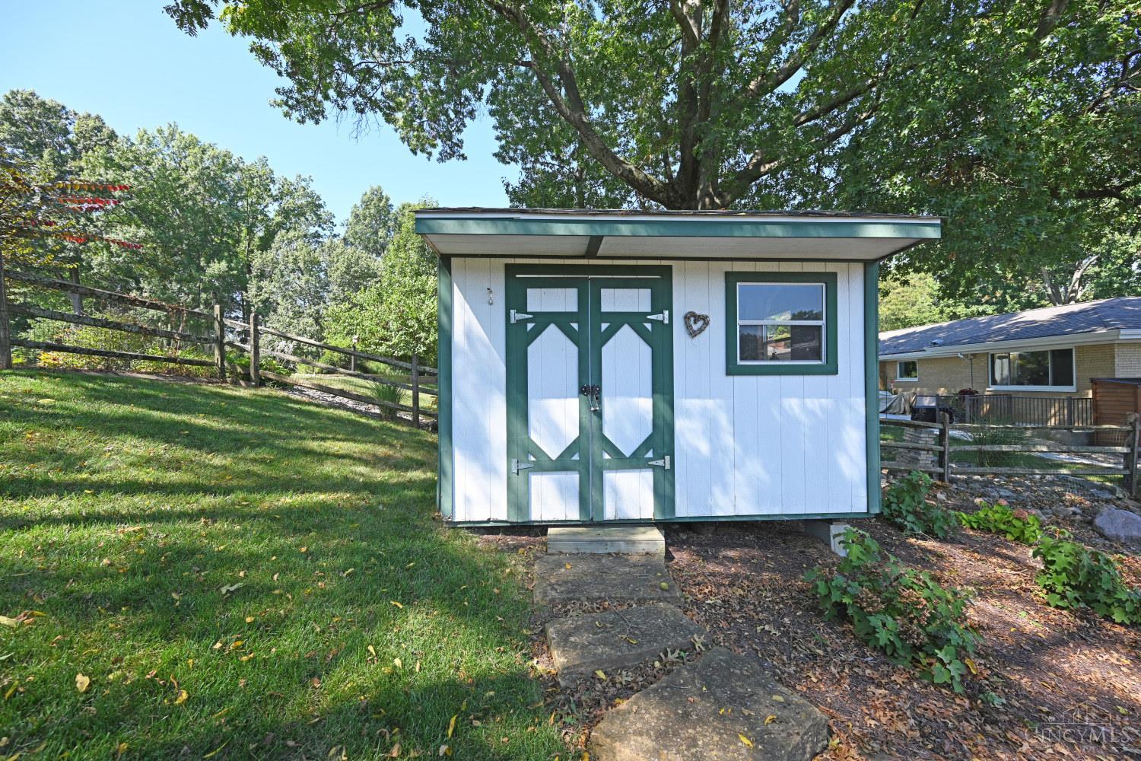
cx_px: 570
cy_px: 380
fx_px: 444
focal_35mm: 14
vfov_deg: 81.2
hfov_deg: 104.3
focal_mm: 14
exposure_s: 1/250
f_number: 5.6
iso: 180
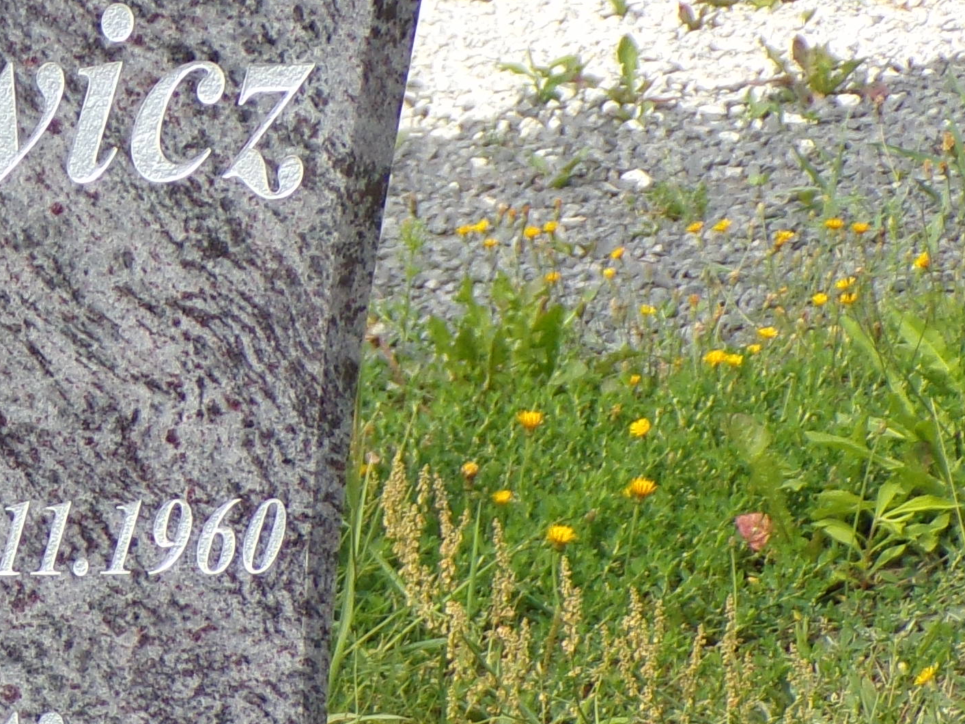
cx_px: -397
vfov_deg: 7.0
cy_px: 680
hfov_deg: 9.1
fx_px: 5910
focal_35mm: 212
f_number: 4.1
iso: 80
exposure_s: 1/480
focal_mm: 11.6
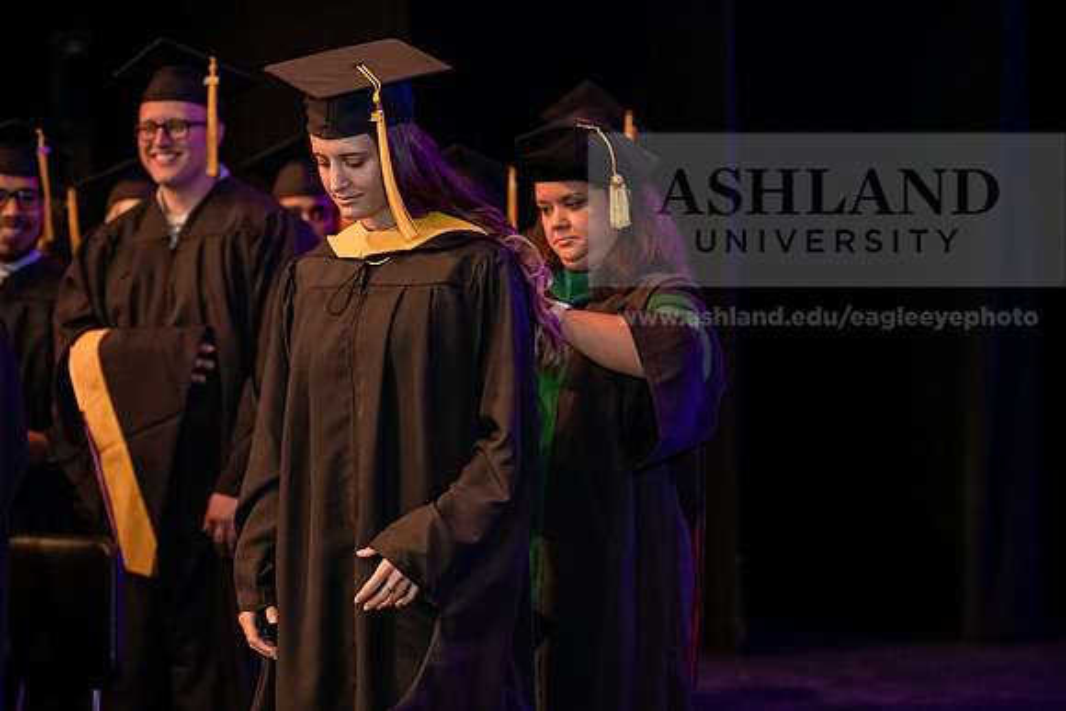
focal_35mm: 98
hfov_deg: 20.8
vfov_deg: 14.0
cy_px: 356
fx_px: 2902
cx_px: 533
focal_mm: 98
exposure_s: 1/200
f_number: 3.5
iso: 3200
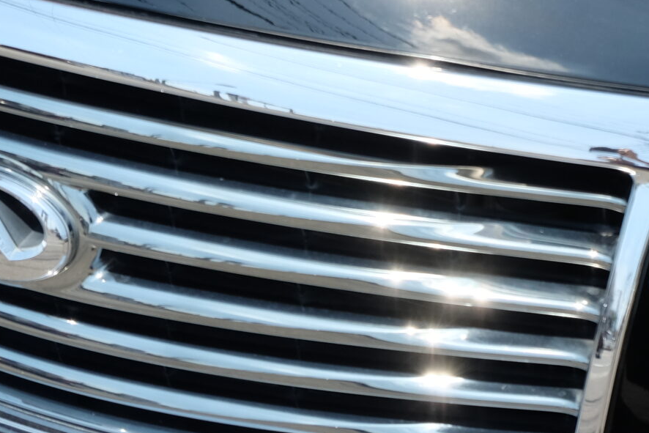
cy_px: -180
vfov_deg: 12.6
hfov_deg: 19.5
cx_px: 481
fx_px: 1875
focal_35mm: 104
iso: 400
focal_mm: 24.3
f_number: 7.1
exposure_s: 1/400
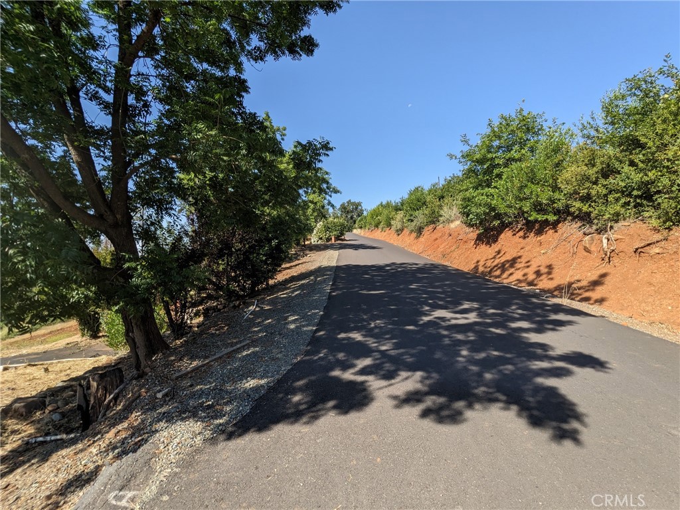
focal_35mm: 16
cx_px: 340
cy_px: 255
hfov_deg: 94.5
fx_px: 314
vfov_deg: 78.1
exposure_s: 1/671
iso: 38
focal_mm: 2.22
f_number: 2.2
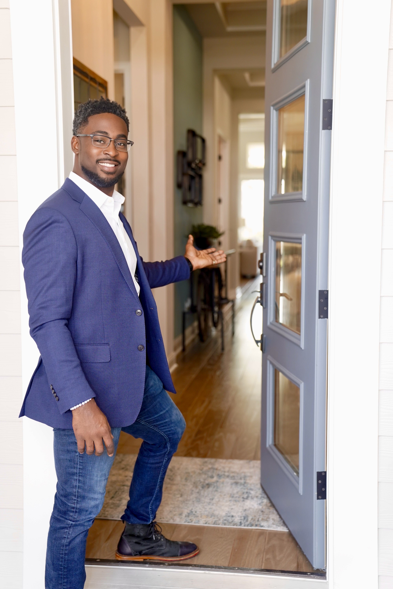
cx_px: 196
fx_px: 786
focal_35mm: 48
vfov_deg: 41.1
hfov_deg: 28.1
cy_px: 294
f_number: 2.8
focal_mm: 48
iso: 400
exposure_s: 1/100
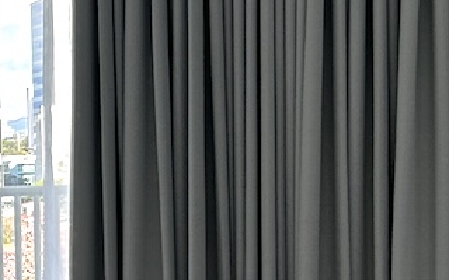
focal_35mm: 129
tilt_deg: -6.3
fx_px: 1579
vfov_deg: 10.0
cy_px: 338
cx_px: -56
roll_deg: +2.8
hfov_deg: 15.7
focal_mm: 5.7
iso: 50
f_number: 1.5
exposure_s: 1/743
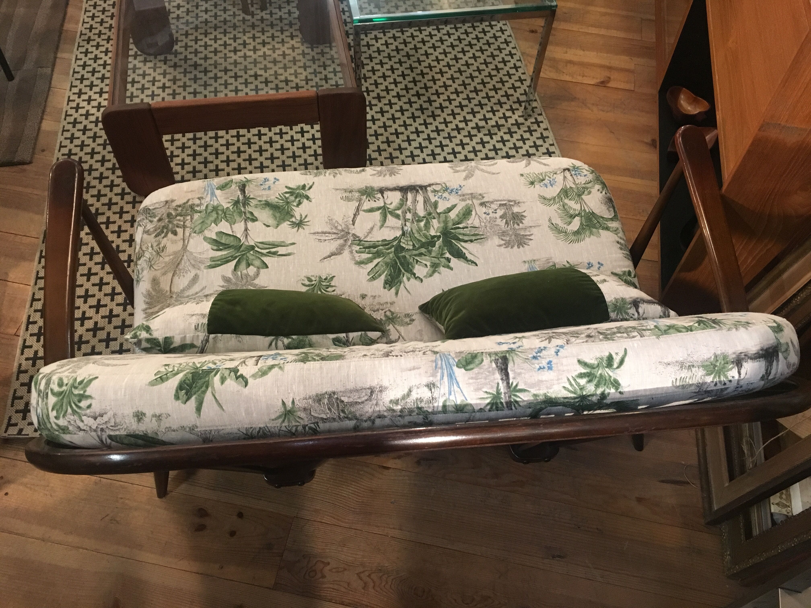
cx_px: 406
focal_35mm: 29
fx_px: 679
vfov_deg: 48.2
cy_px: 304
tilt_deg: -54.1
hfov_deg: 61.7
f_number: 2.2
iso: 200
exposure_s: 1/17
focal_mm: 4.15
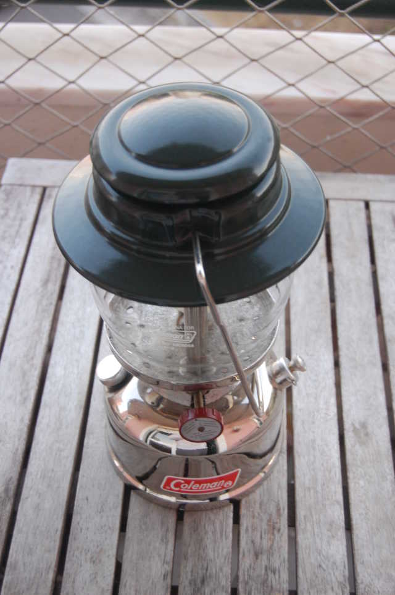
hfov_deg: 25.7
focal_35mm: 52
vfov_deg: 37.9
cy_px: 298
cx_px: 198
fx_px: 866
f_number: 4.8
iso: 800
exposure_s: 1/13
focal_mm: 35
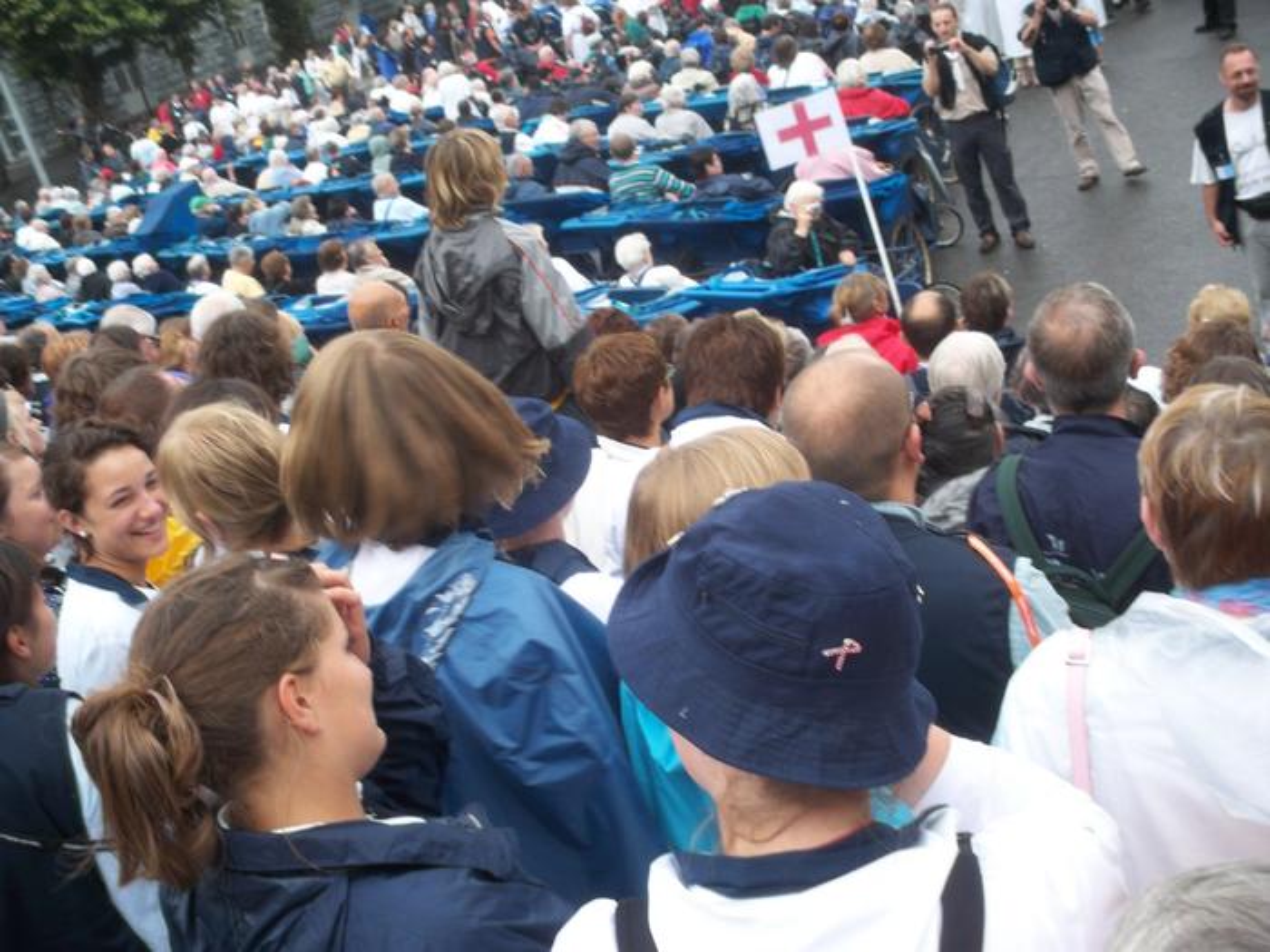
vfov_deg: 38.7
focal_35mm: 37
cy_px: 476
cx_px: 635
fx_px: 1357
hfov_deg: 50.1
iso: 64
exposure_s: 1/60
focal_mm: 7.9
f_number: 3.4
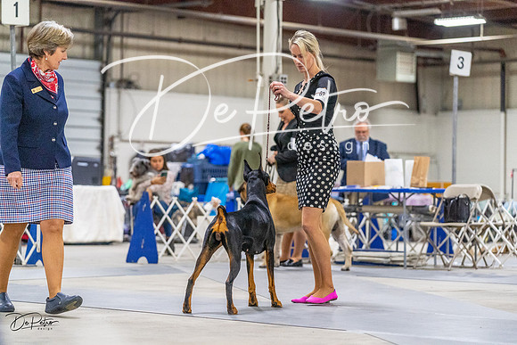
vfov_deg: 11.8
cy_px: 172
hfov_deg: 17.6
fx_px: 1666
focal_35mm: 116
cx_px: 258
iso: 6400
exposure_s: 1/320
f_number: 3.2
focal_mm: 116
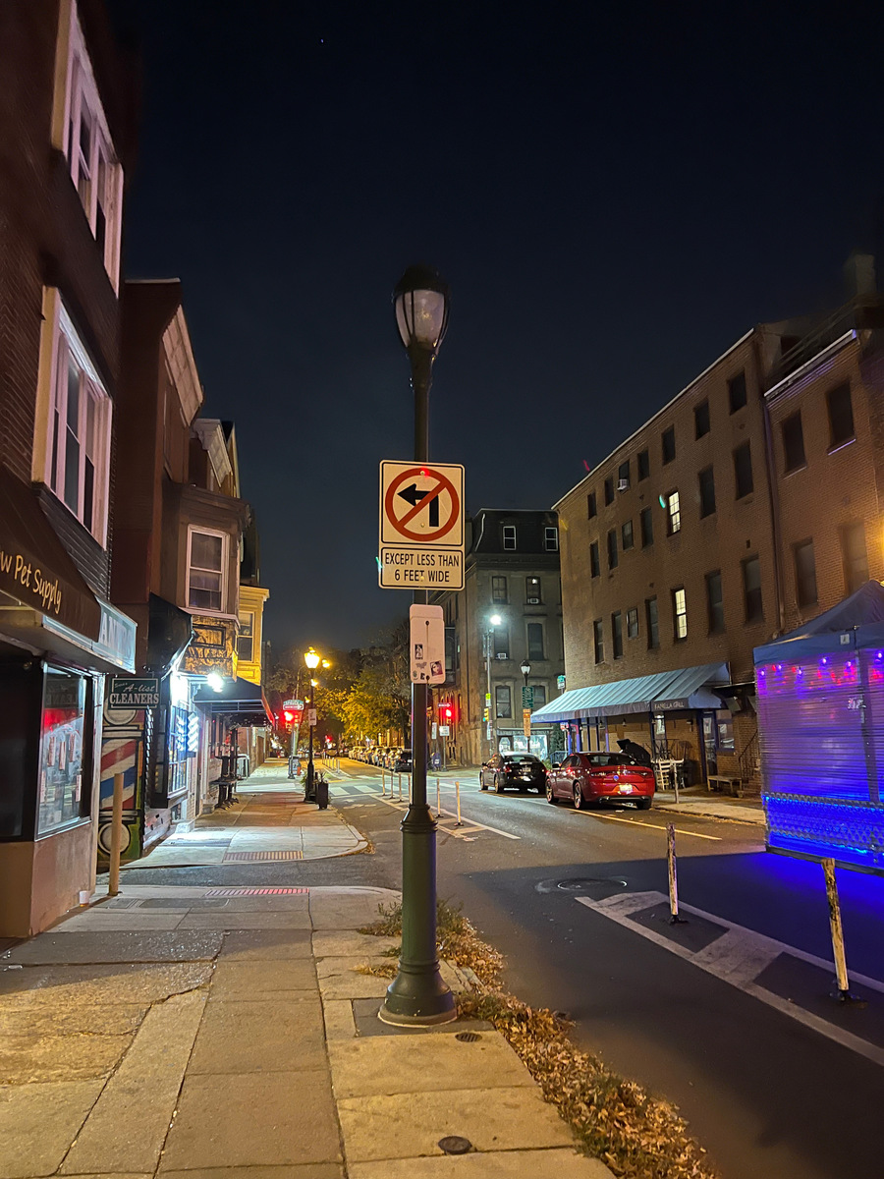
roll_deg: +0.6
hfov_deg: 53.1
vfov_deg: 67.3
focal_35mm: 26
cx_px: 442
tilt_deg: +12.3
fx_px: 885
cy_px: 590
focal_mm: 5.7
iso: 640
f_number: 1.5
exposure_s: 1/12
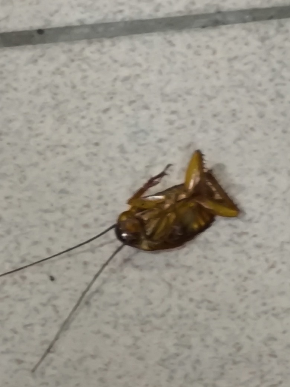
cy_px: 194
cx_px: 145
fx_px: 1864
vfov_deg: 11.8
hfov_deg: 8.9
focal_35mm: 167
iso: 1600
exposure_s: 1/24
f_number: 1.7
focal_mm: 4.71
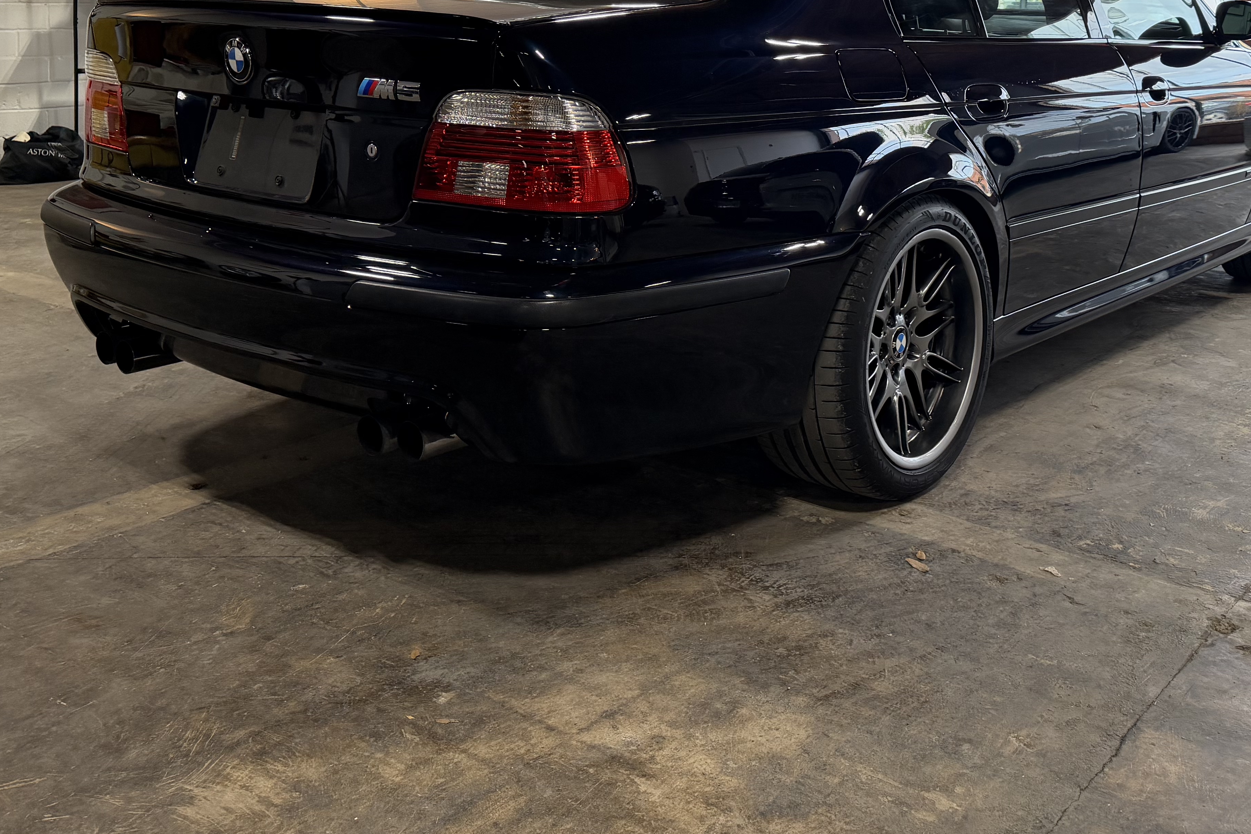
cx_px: 783
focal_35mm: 39
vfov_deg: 32.9
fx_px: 1355
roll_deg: -1.0
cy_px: 127
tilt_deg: -6.0
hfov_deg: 49.1
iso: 160
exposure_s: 1/208
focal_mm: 6.76
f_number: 1.78
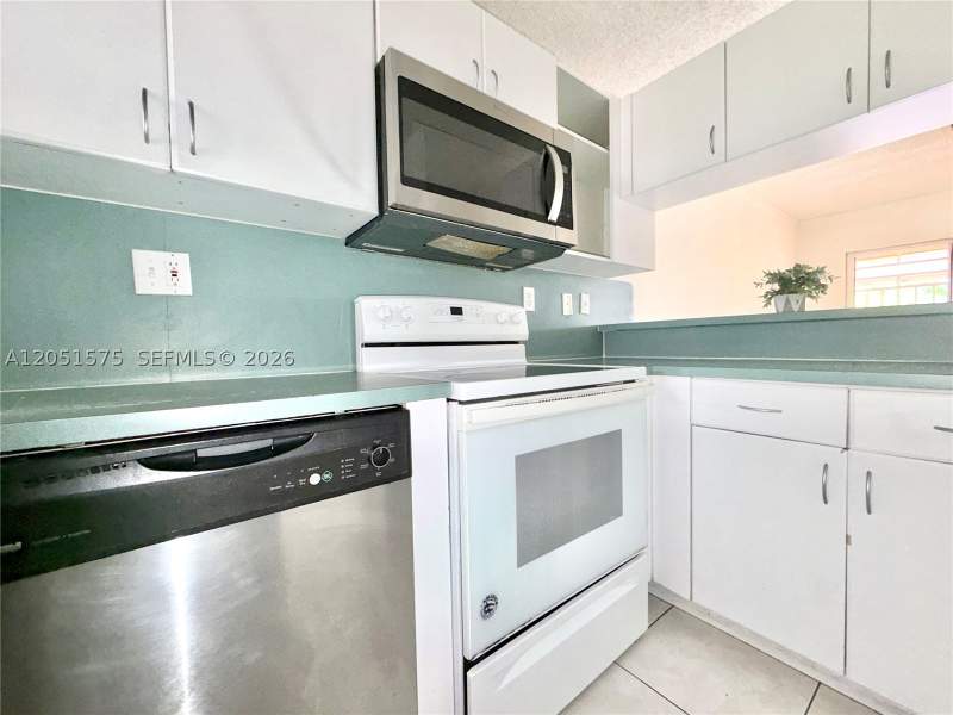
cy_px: 358
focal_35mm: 14
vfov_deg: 85.7
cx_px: 476
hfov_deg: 102.1
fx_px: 385
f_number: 2.2
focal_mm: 2.22
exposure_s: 1/60
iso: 200
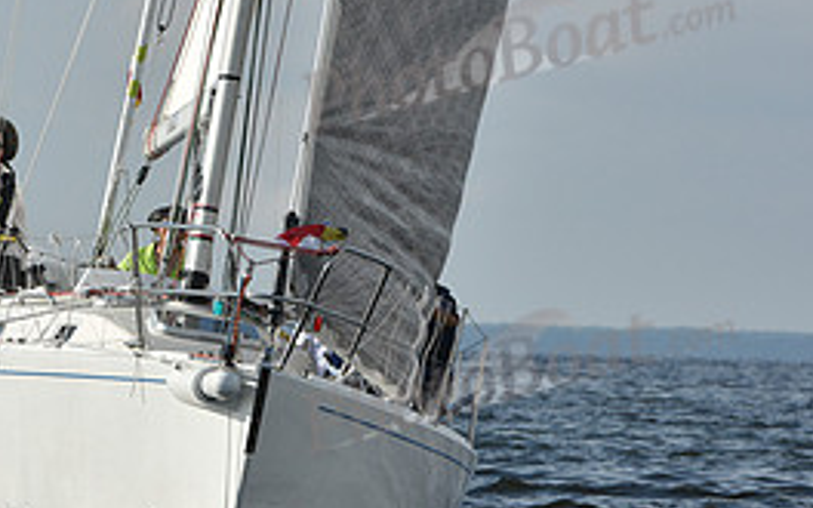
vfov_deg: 2.9
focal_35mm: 448
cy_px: 257
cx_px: 145
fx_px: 9926
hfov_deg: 4.7
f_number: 9
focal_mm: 200
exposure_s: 1/1250
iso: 250
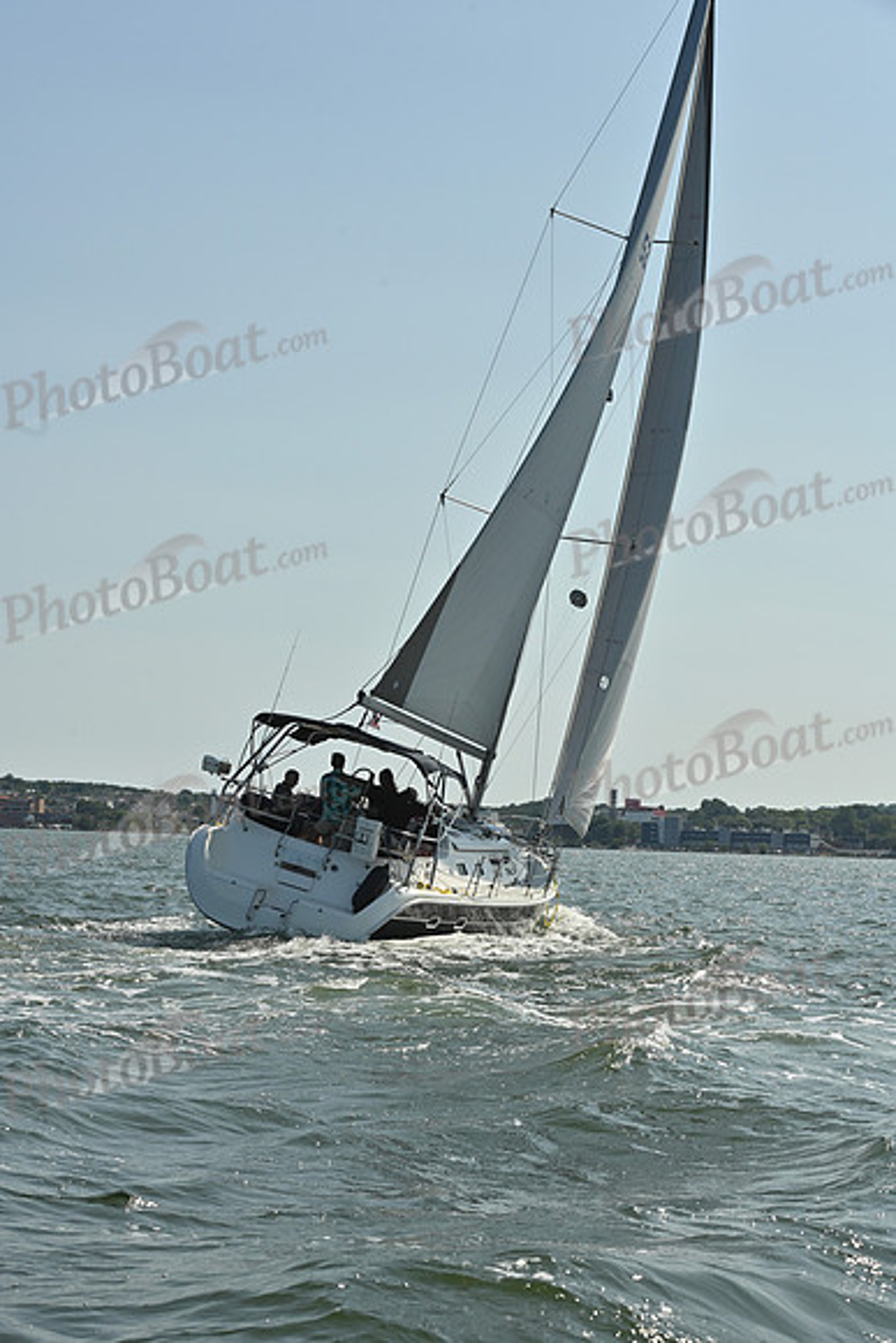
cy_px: 672
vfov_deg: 28.8
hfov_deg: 19.5
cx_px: 448
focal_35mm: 70
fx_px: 2612
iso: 320
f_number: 11
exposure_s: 1/1250
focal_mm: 70
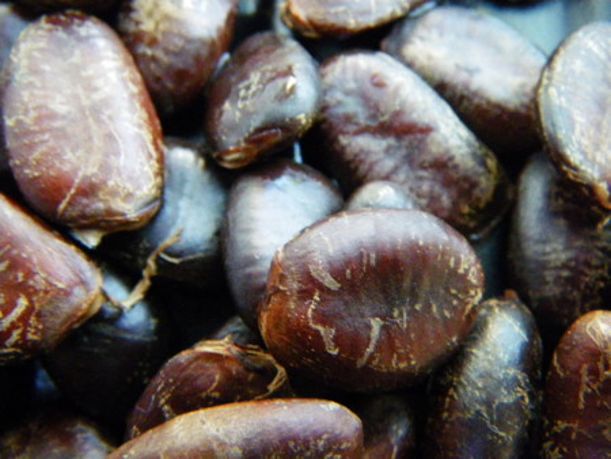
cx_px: 306
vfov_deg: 41.8
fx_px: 600
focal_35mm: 34
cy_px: 230
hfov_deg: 53.9
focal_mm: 6.1
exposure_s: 1/30
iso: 800
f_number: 3.8
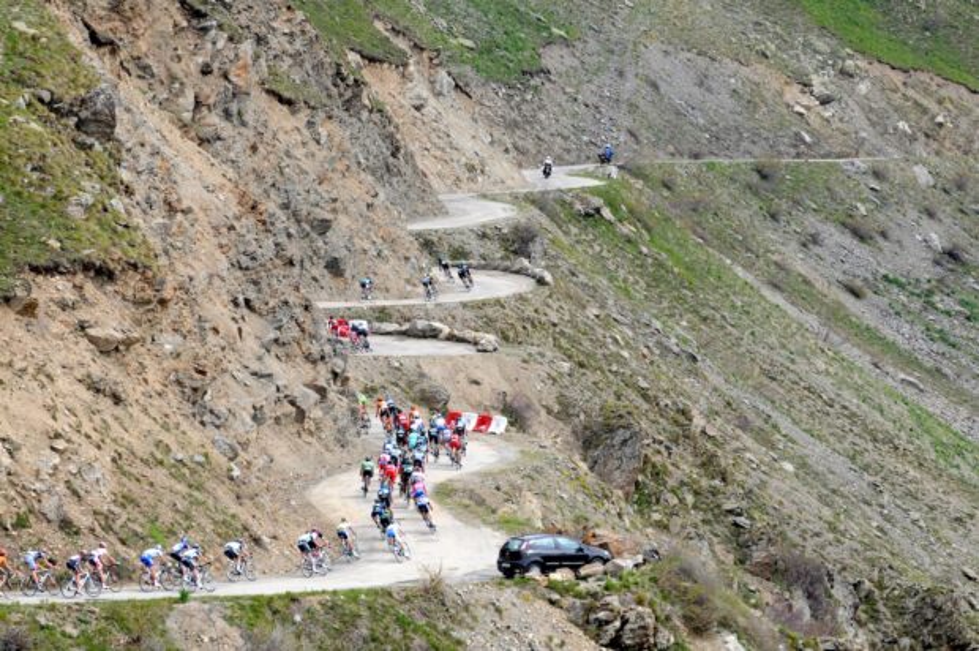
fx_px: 8150
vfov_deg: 4.6
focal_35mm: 300
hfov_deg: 6.9
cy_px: 326
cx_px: 490
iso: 800
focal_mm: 200
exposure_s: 1/1600
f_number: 6.3
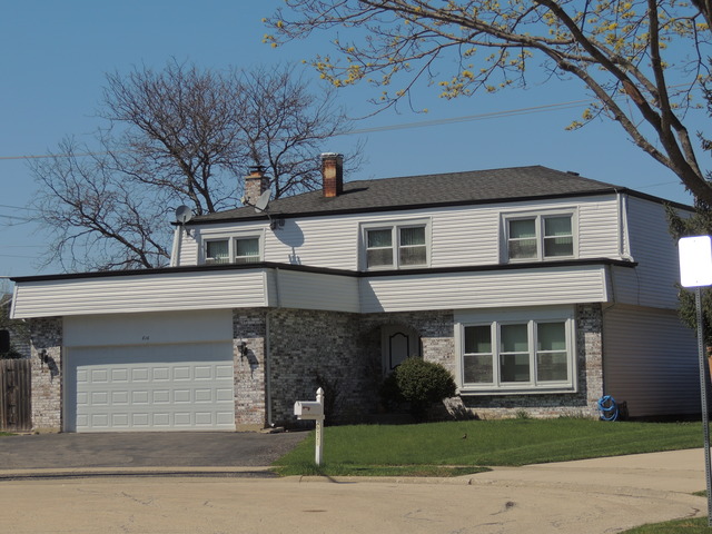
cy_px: 267
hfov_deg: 21.8
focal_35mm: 90
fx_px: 1851
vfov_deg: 16.4
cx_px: 356
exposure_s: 1/1600
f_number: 4.1
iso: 100
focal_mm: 16
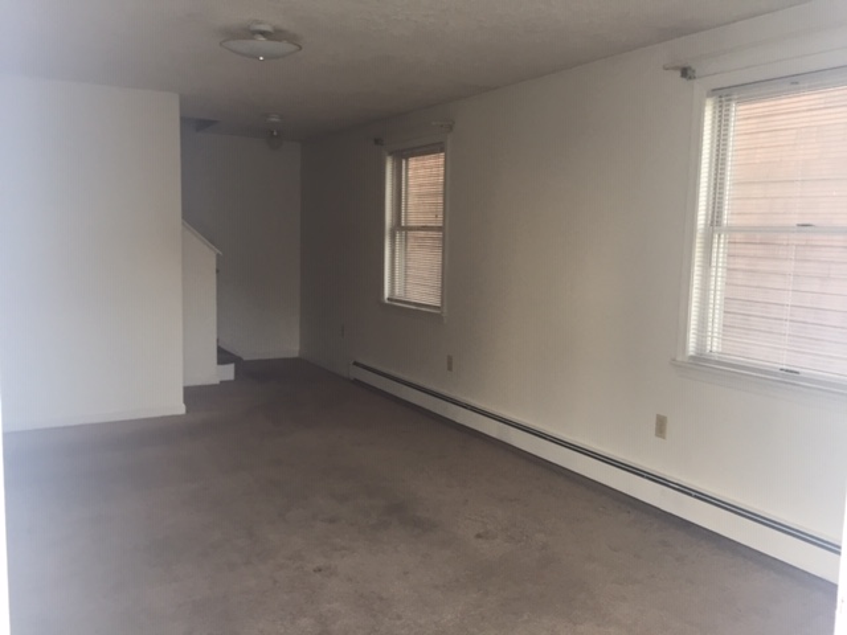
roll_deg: -1.2
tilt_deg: -6.5
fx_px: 710
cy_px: 318
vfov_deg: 48.2
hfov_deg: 61.7
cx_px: 424
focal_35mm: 29
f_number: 2.2
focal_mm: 4.15
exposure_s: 1/30
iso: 32
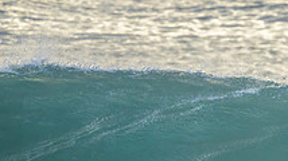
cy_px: 205
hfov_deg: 1.0
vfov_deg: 0.5
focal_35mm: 2274
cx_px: 370
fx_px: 17353
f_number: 6.3
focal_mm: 800
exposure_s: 1/2500
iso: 2000
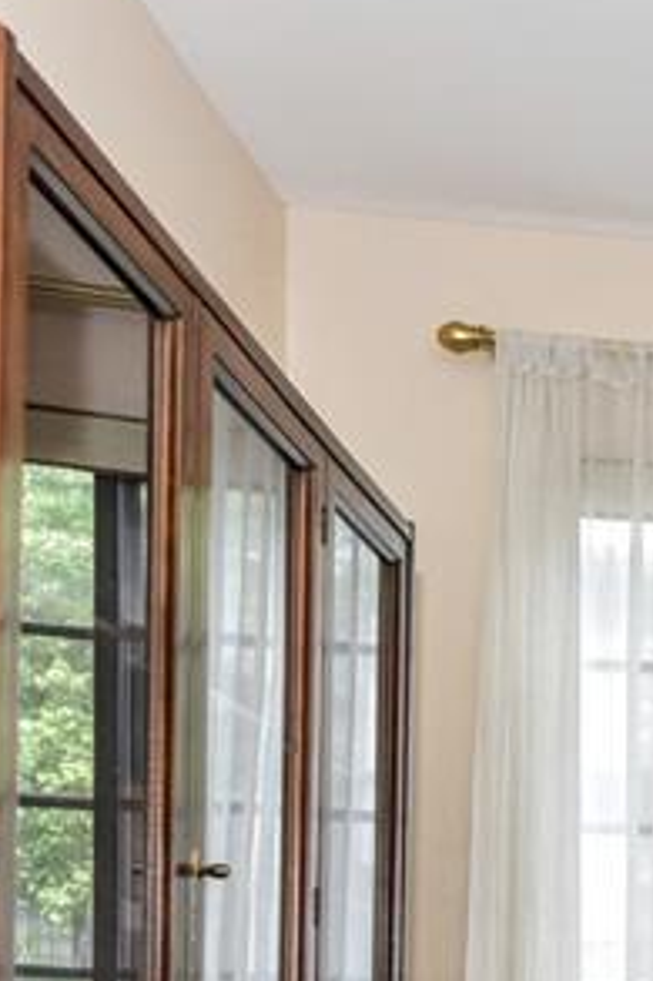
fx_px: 1907
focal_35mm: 70
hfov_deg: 15.7
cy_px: 1093
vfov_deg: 26.5
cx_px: 1273
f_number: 5.6
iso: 800
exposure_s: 1/125
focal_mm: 20
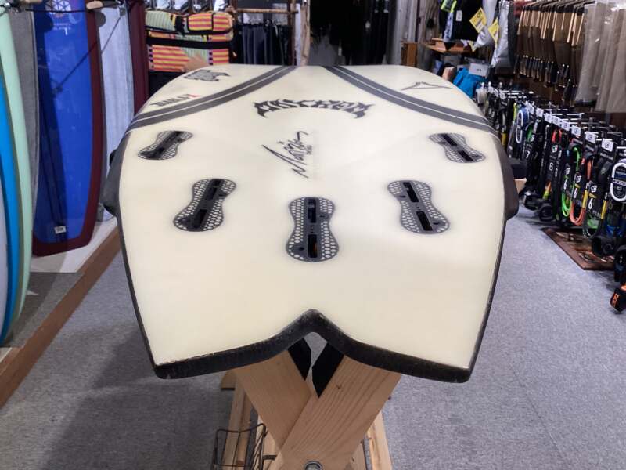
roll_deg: -1.7
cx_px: 313
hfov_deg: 58.4
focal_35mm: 31
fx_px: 561
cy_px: 235
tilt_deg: -22.1
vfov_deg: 45.4
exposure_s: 1/60
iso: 50
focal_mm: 3.3
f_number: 2.4
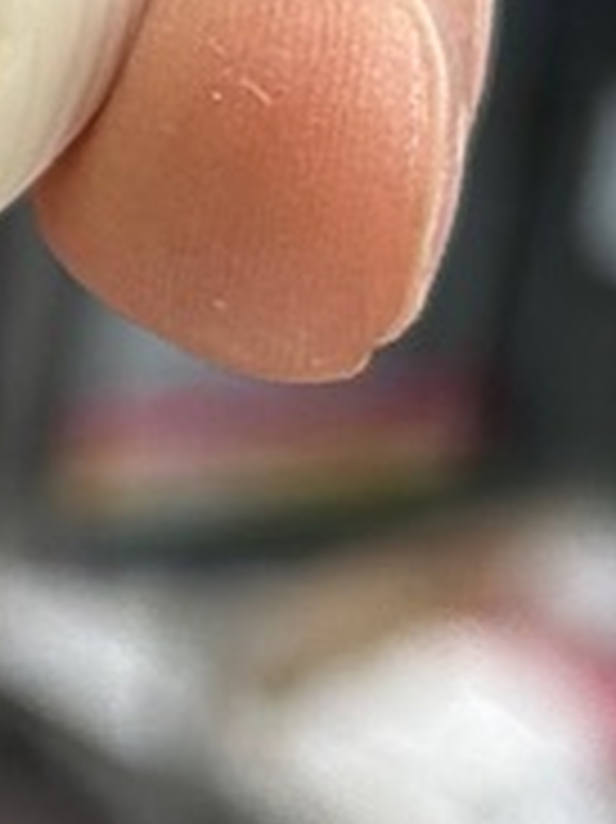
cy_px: -585
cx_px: -1893
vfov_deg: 5.8
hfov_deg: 4.1
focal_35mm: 336
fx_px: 7982
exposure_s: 1/642
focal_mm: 6.86
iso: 64
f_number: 1.78
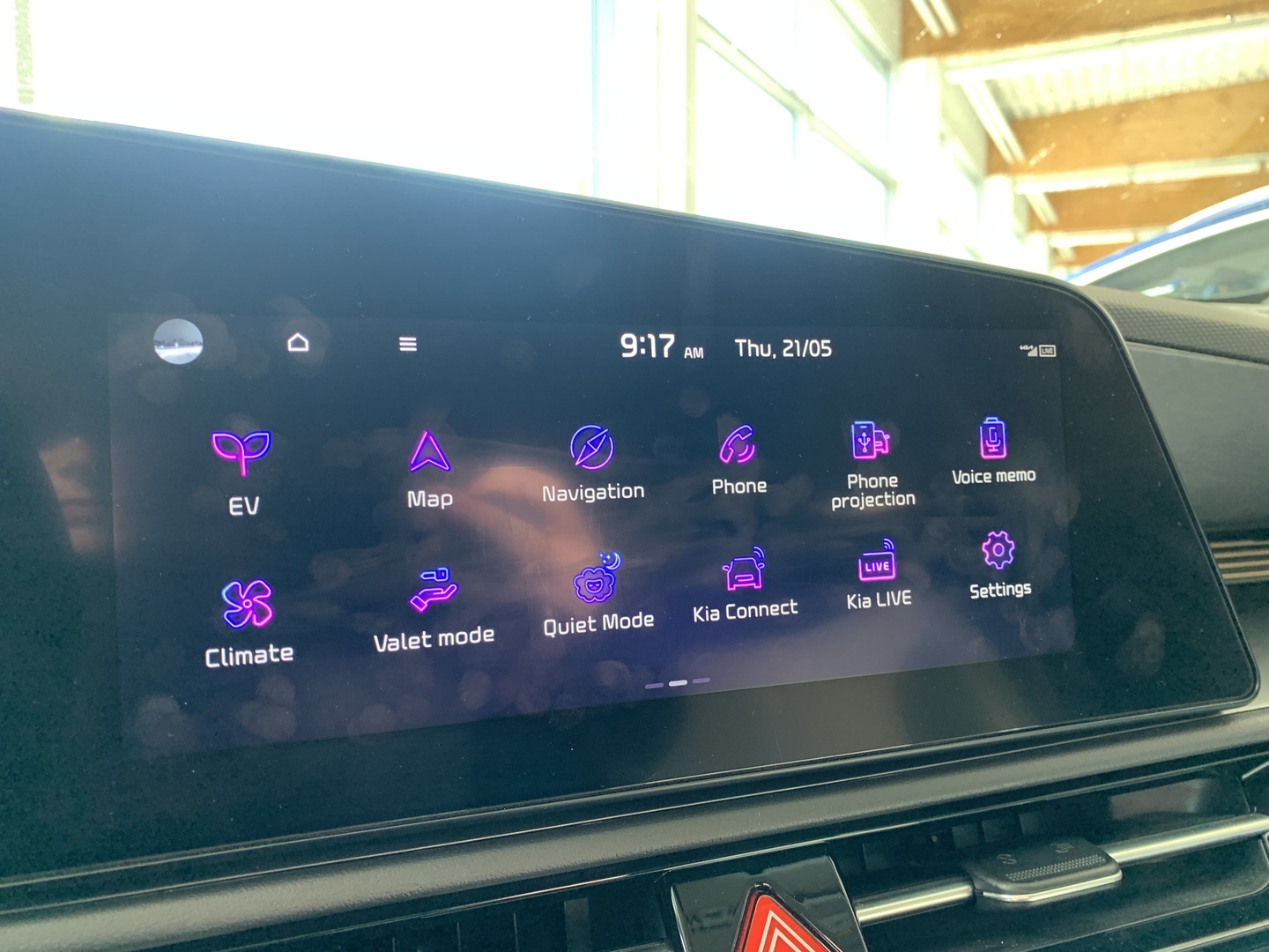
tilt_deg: -4.9
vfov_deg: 53.1
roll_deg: +1.0
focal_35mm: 26
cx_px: 634
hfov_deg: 67.3
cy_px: 476
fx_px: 953
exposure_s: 1/72
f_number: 1.8
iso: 100
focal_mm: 4.25
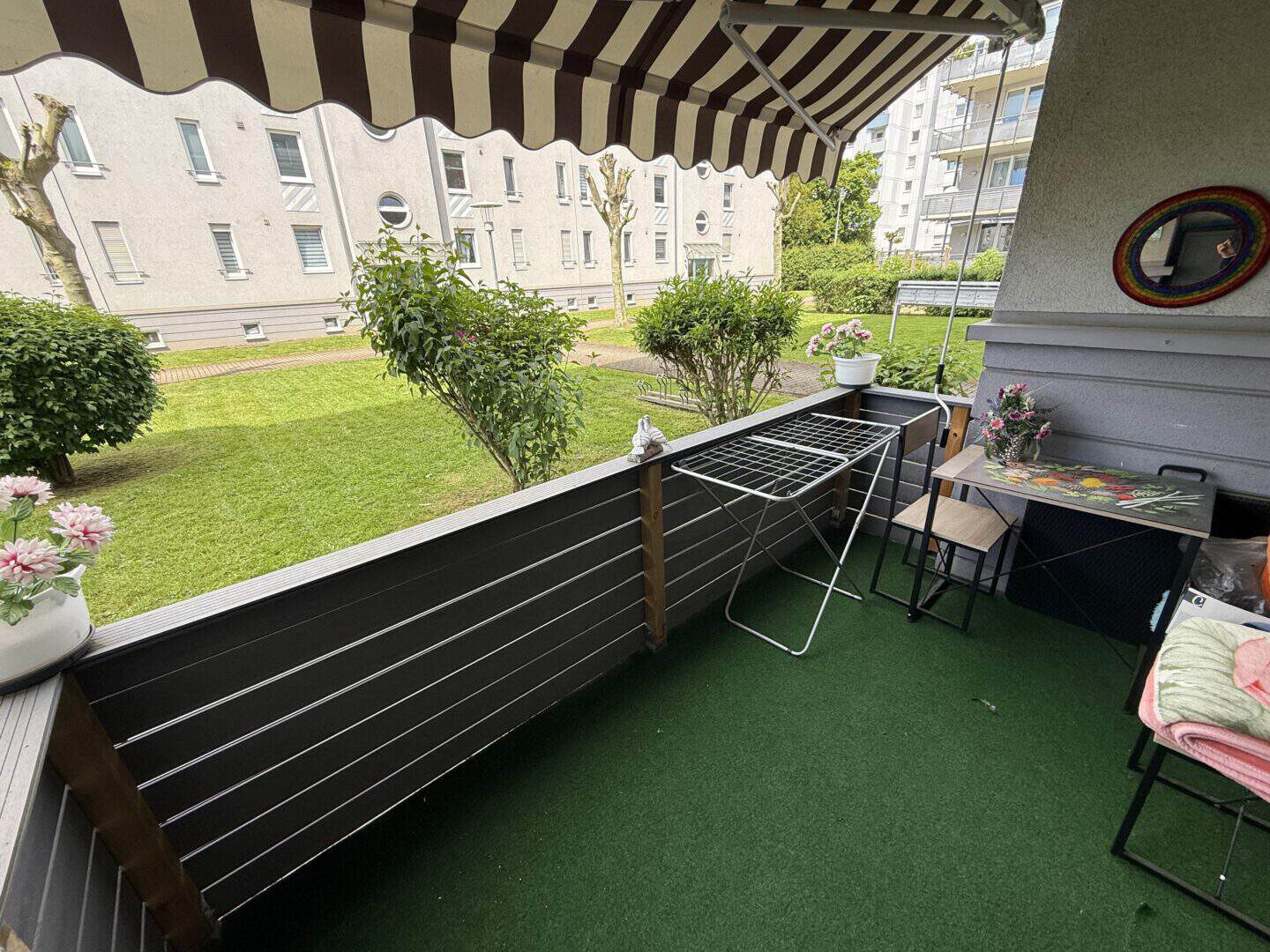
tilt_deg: -22.1
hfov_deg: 102.1
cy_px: 476
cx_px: 635
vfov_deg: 85.7
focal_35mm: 14
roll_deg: +2.1
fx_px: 514
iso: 64
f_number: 2.2
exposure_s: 1/281
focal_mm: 2.22
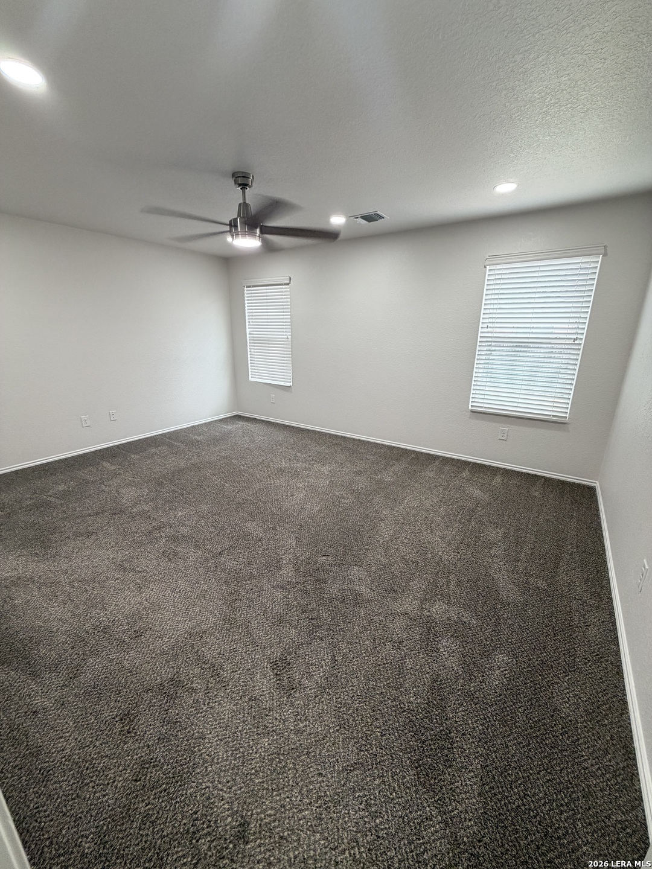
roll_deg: +0.3
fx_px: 352
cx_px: 326
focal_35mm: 14
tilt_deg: -16.3
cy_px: 434
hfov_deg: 85.7
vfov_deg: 102.1
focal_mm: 2.22
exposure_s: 1/61
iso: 160
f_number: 2.2
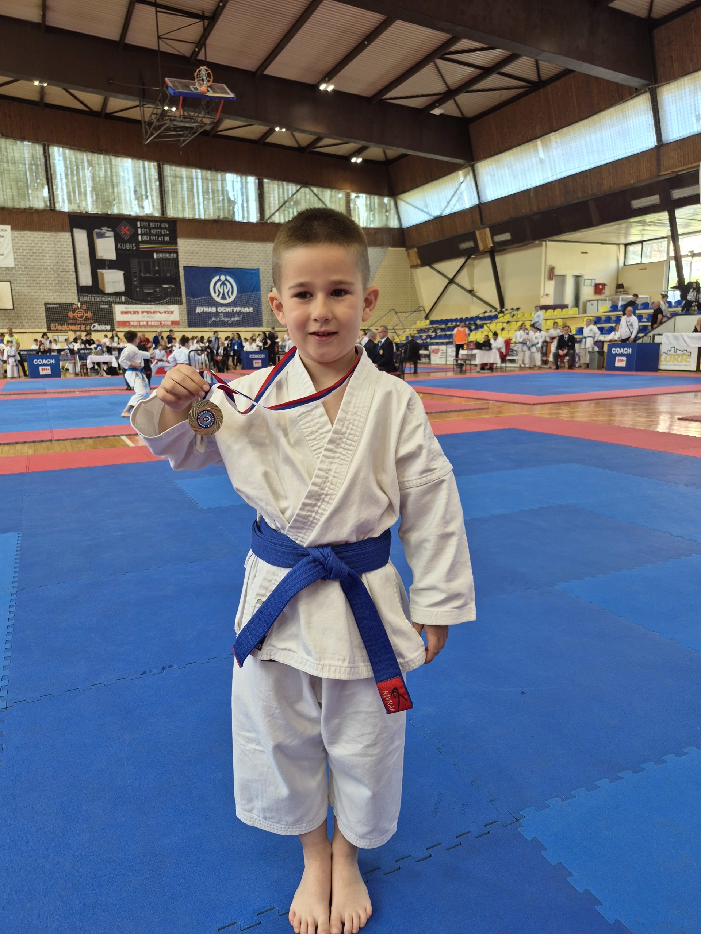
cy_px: 467
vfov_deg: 73.9
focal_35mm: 23
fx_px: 621
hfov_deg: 58.9
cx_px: 350
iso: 64
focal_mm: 5.4
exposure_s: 1/100
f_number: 1.8
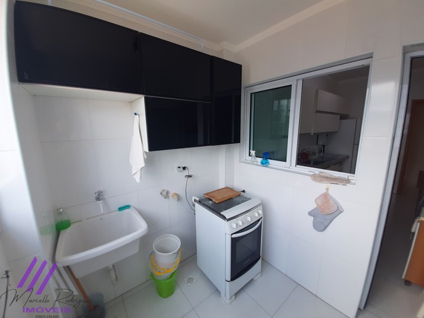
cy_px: 159
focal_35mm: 13
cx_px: 212
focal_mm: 1.42
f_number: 2.2
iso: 40
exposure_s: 1/120
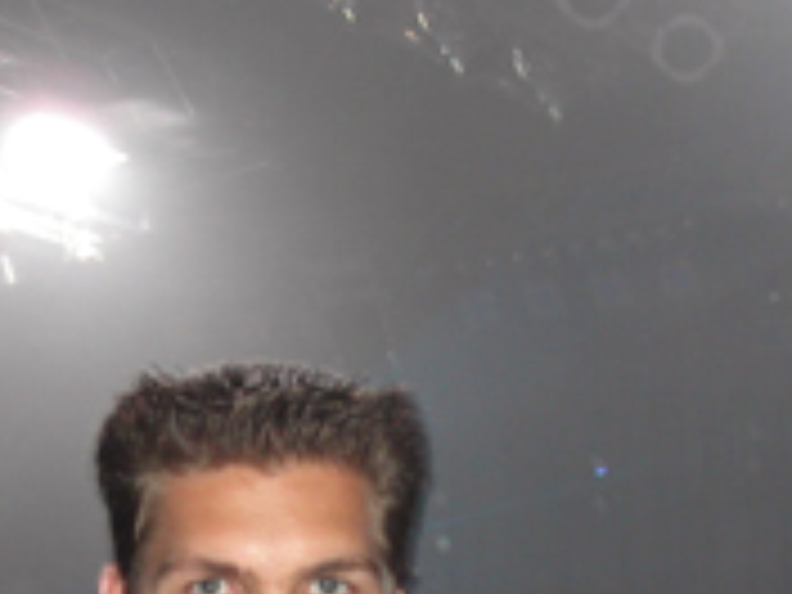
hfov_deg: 22.5
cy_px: 648
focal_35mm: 87
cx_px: 304
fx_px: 1991
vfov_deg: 16.5
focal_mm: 7.8
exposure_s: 1/3
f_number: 2.8
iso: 100
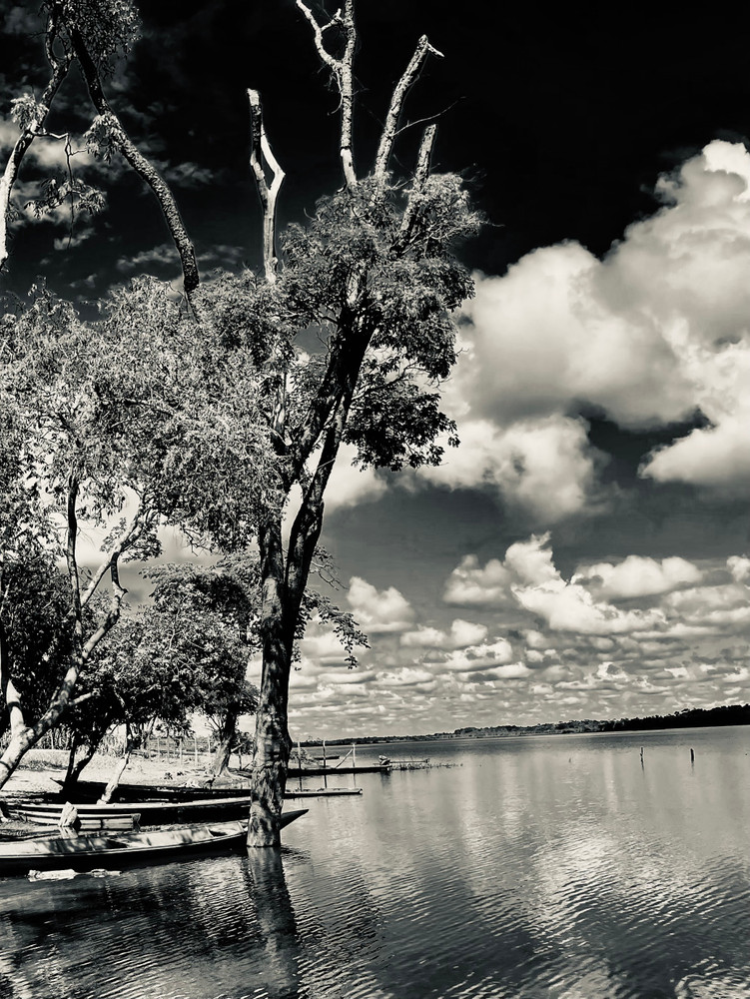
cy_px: 500
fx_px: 750
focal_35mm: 26
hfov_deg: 53.1
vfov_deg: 67.3
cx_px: 375
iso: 32
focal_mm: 4.2
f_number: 1.6
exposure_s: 1/3205
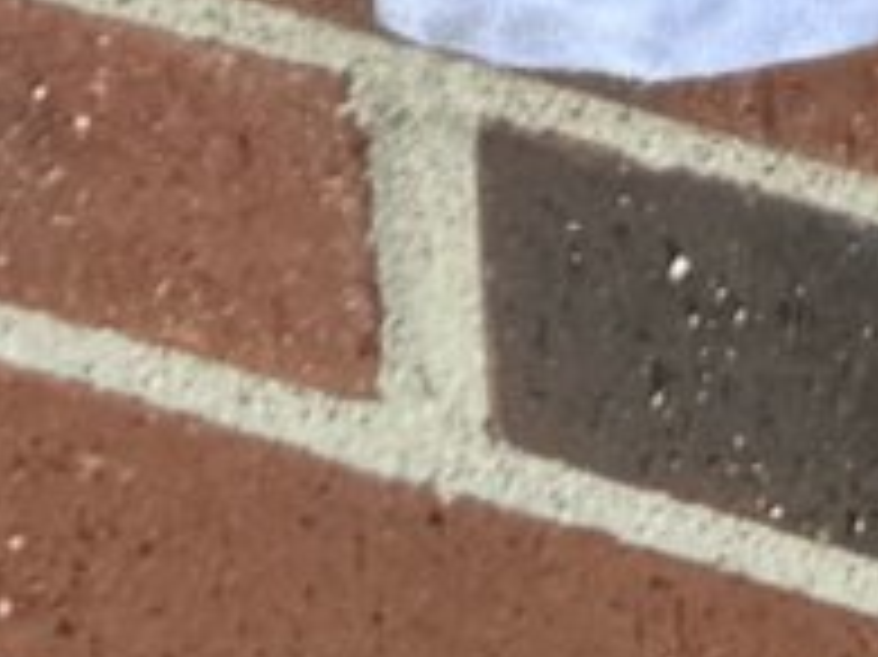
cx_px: 1495
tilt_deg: -14.9
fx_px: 5982
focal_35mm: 236
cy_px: -2416
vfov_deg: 5.2
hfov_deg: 8.1
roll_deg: -0.7
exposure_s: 1/627
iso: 80
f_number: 1.78
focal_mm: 6.76
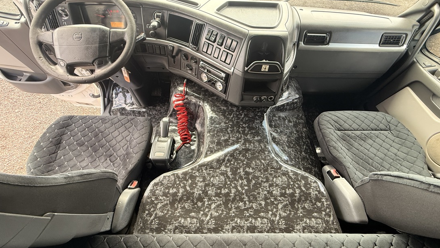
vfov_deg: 67.1
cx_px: 223
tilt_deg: -57.7
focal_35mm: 16
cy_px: 129
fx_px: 187
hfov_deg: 99.4
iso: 250
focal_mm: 2.22
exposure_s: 1/99
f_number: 2.2
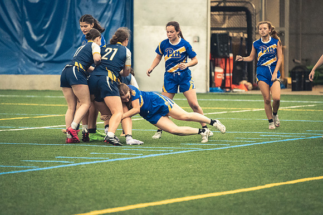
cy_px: 108
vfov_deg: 4.6
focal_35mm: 300
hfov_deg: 6.9
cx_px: 162
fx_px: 2690
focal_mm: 200
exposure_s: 1/500
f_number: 2.8
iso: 12800
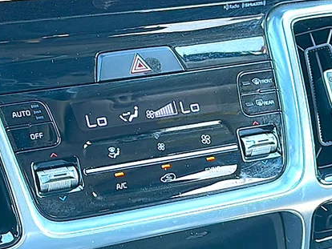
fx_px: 729
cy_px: 171
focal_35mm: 76
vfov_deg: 19.3
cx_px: 145
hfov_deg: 25.6
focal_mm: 6.86
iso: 80
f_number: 1.78
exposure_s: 1/64
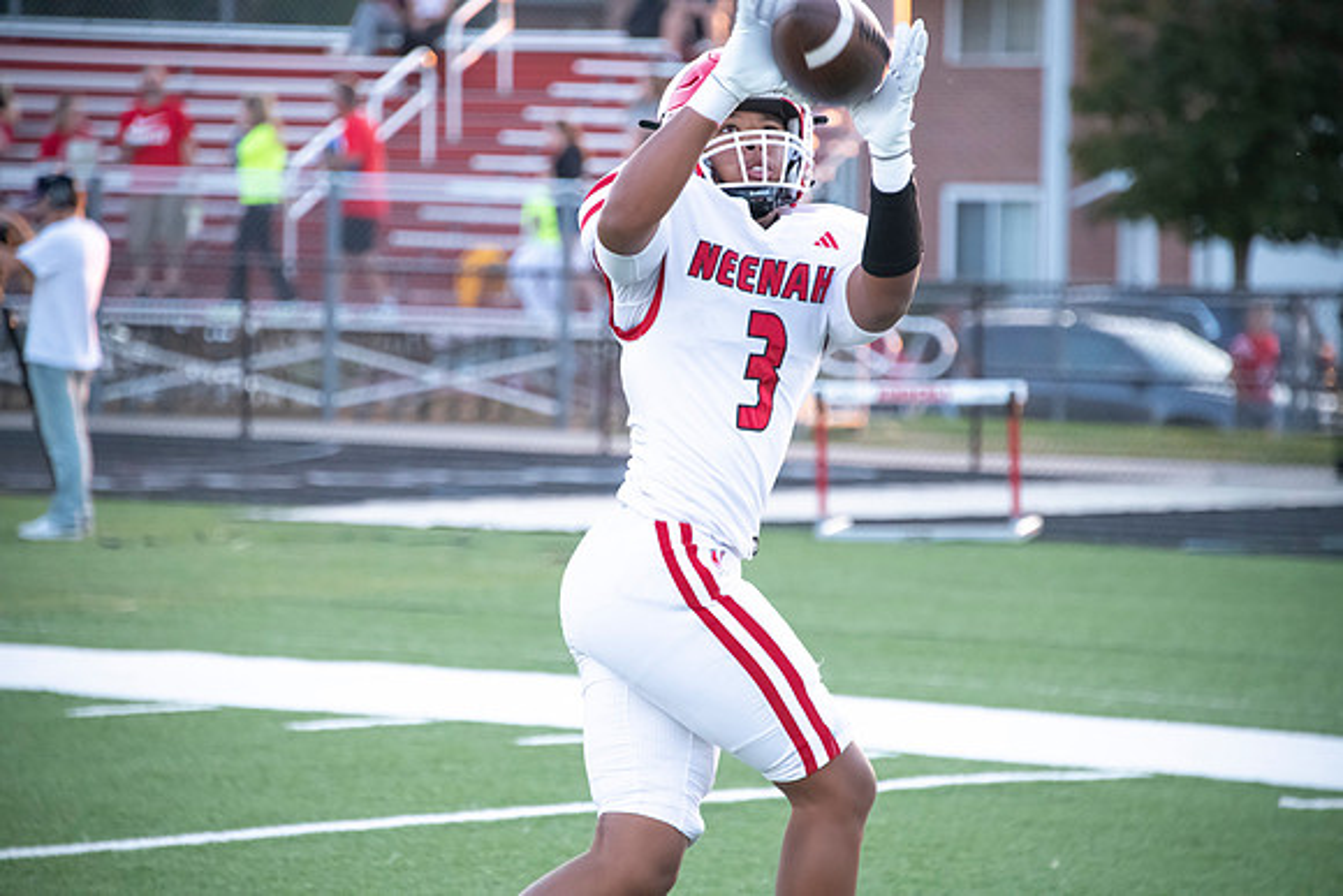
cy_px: 448
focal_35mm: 230
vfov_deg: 6.0
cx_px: 672
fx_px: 8582
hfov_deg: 8.9
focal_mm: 230
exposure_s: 1/800
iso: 4000
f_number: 5.6
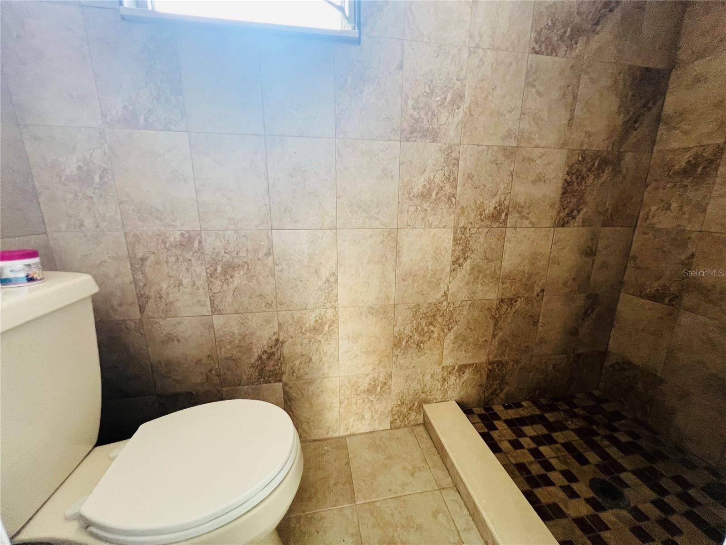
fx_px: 273
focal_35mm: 13
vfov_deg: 89.9
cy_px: 272
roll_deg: -0.6
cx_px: 363
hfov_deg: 106.2
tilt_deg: -14.4
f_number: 1.8
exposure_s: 1/81
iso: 250
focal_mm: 1.57
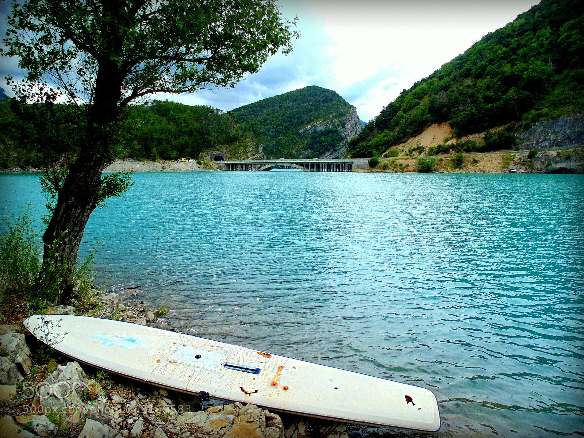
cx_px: 292
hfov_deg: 76.4
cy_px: 219
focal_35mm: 22
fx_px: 371
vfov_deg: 61.1
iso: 80
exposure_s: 1/100
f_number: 9.7
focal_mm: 4
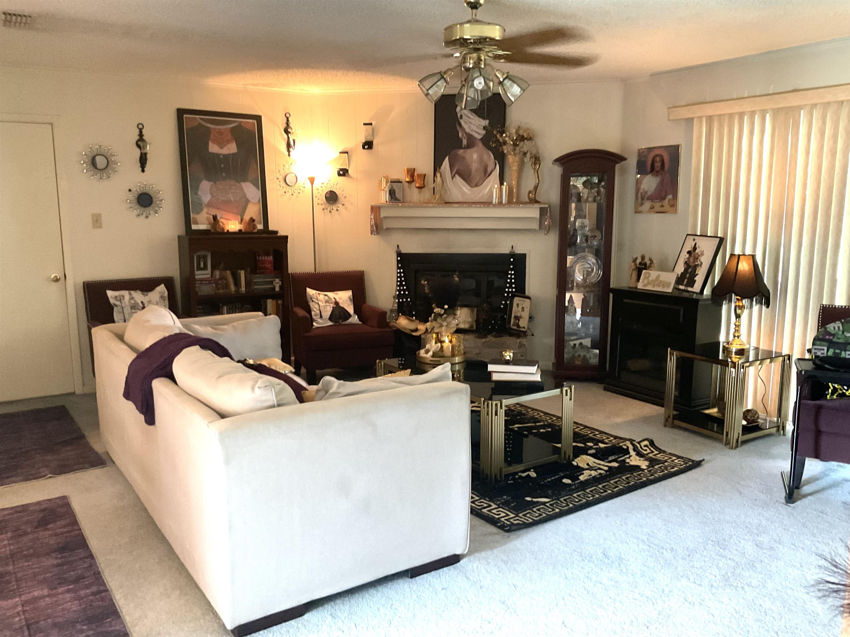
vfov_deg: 48.2
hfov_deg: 61.7
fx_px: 712
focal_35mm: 29
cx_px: 425
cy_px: 318
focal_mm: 3
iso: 320
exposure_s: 1/30
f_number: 1.8
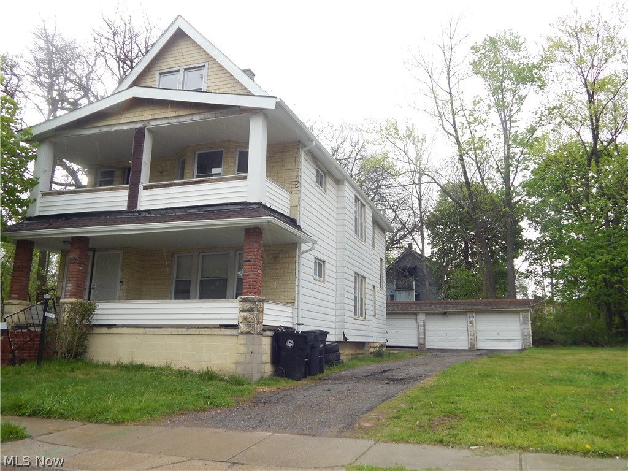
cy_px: 236
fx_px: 508
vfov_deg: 49.7
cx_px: 314
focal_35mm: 28
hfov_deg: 63.4
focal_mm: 5.1
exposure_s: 1/125
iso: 125
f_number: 3.2
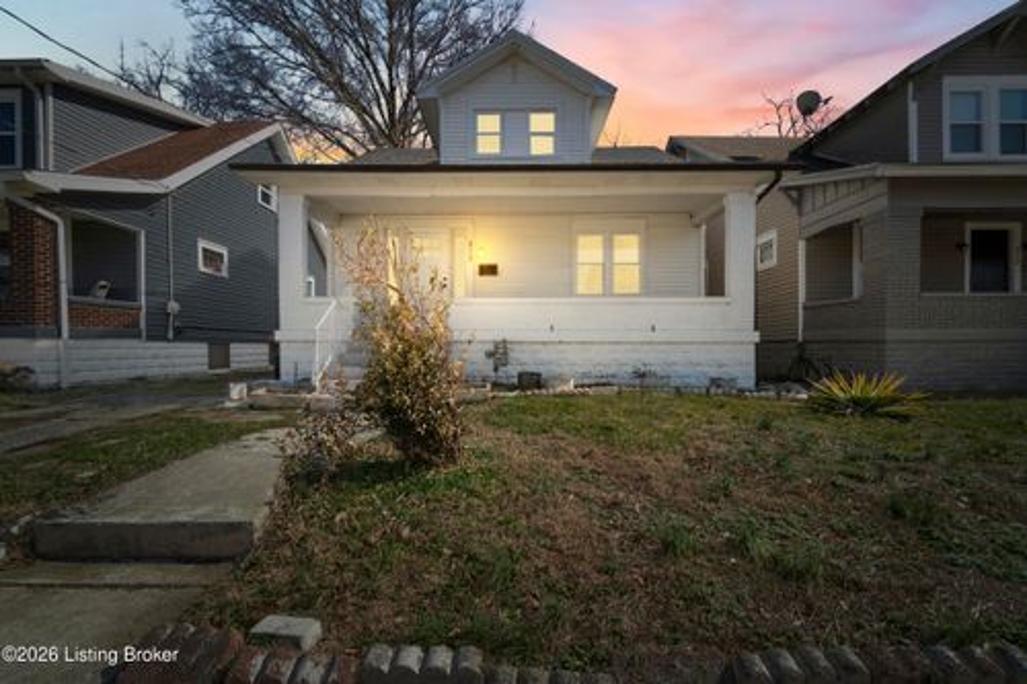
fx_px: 428
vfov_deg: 77.3
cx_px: 514
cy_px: 342
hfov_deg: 100.4
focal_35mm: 15
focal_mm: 10
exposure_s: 1/400
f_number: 11
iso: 400
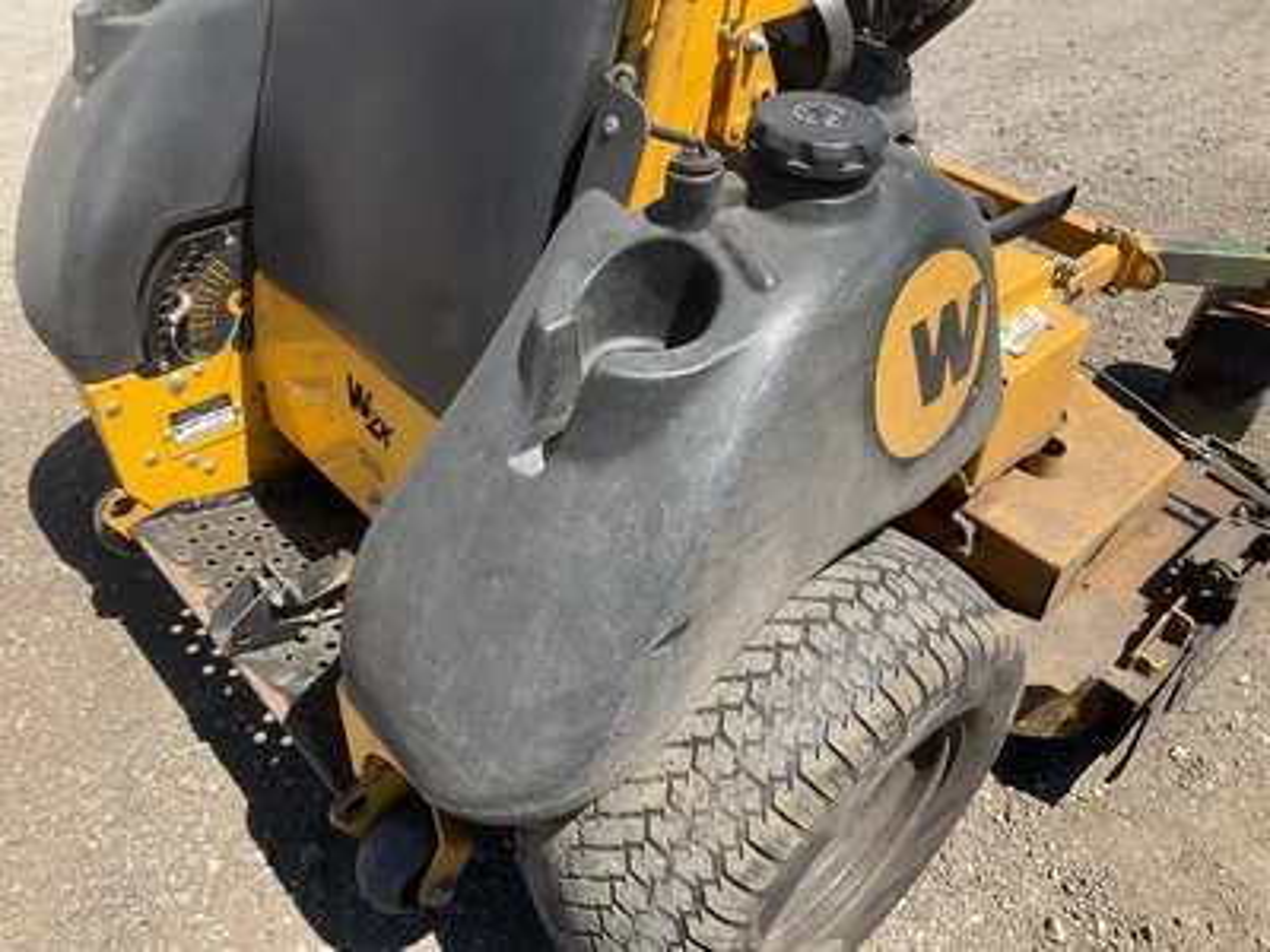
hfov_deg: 61.7
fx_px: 1064
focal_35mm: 29
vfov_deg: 48.2
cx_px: 635
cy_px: 476
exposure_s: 1/1035
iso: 25
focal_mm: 3
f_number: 1.8
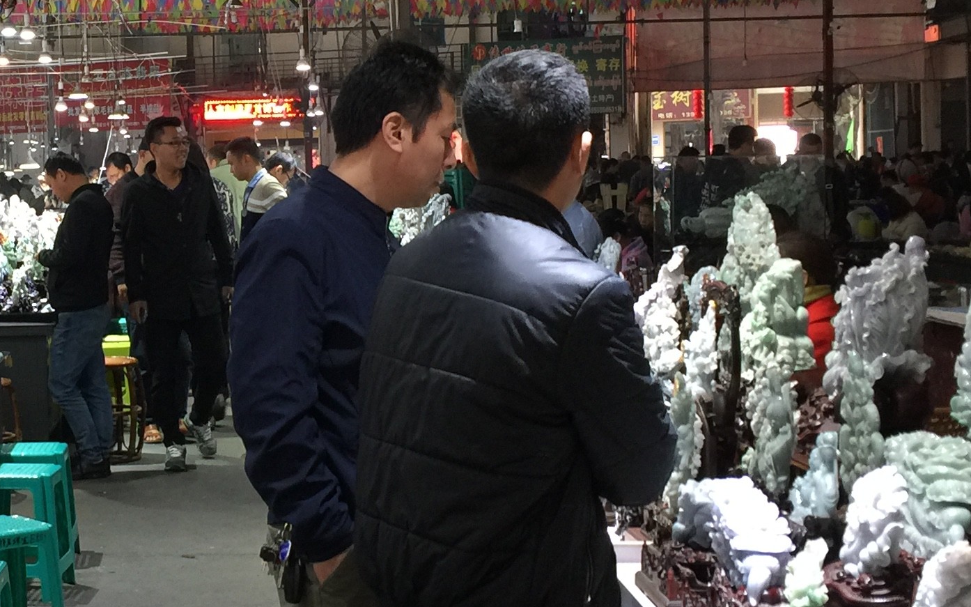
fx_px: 1905
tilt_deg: -3.3
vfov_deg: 18.1
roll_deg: +0.9
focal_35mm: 72
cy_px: 261
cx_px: 128
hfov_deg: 27.7
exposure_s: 1/17
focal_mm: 4.15
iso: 50
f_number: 2.2
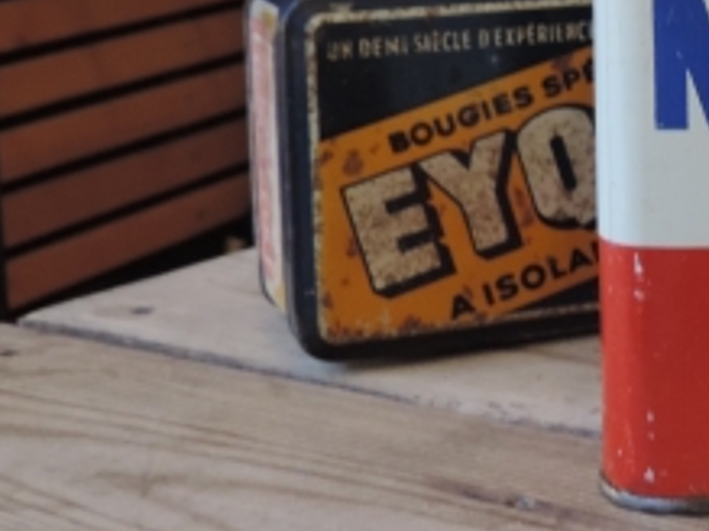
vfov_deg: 14.7
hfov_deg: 18.9
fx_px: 1965
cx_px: 939
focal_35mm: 96
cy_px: -155
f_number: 3.3
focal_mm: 6.2
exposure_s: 1/50
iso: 280
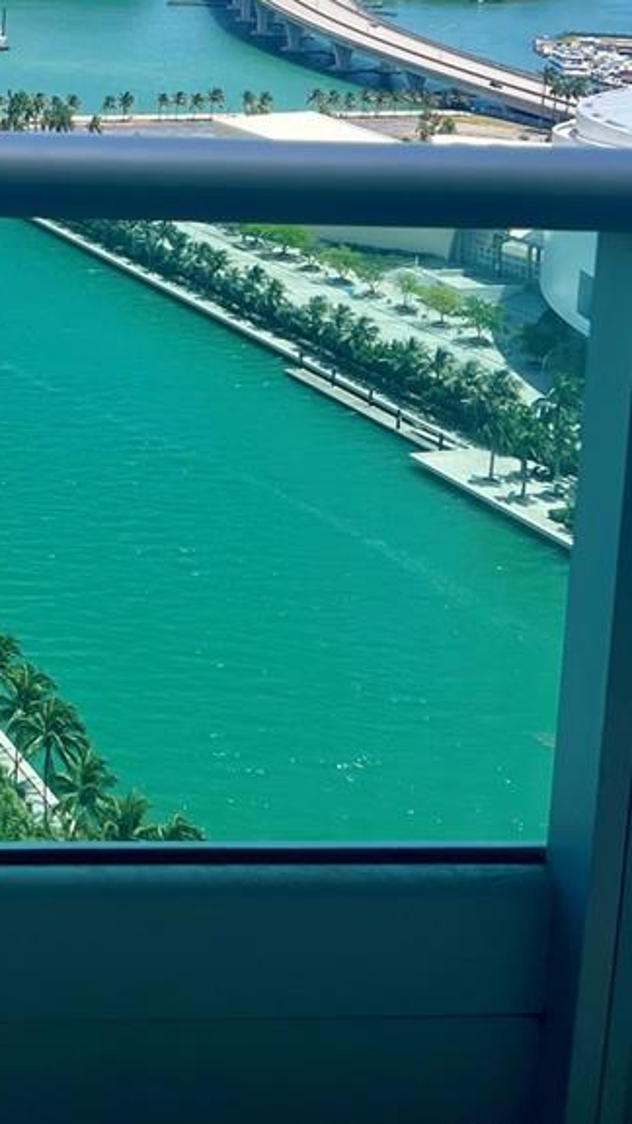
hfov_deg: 18.6
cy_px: 29
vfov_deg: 32.9
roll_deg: -2.3
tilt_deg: -6.4
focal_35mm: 59
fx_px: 1758
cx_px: -238
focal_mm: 5.7
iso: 50
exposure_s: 1/4630
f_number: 1.5
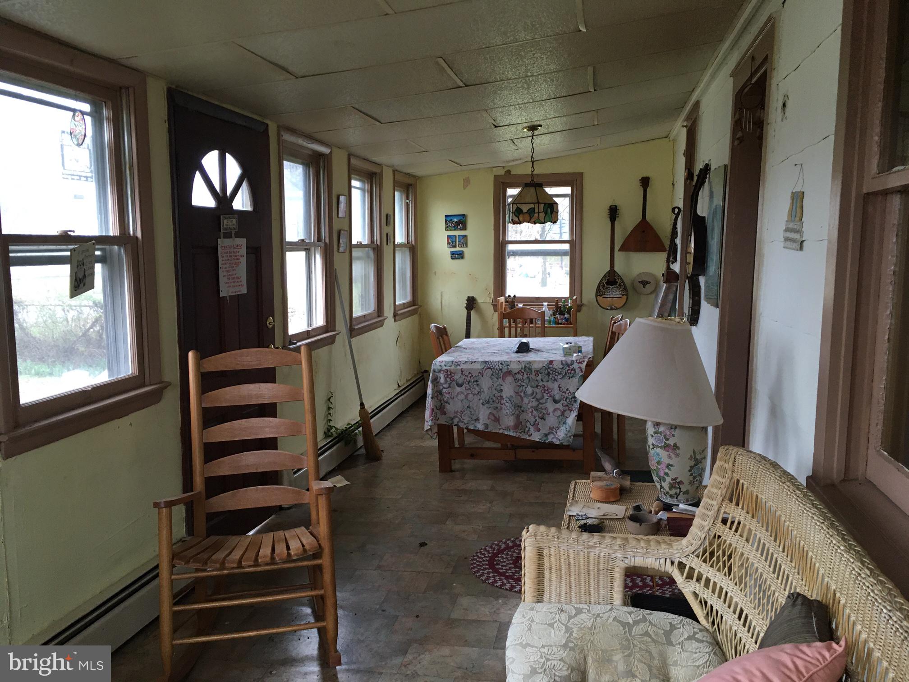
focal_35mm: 29
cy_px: 341
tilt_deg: -6.0
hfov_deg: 61.7
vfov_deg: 48.2
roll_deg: +0.7
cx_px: 454
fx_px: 762
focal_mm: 4.15
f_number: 2.2
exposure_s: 1/30
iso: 40
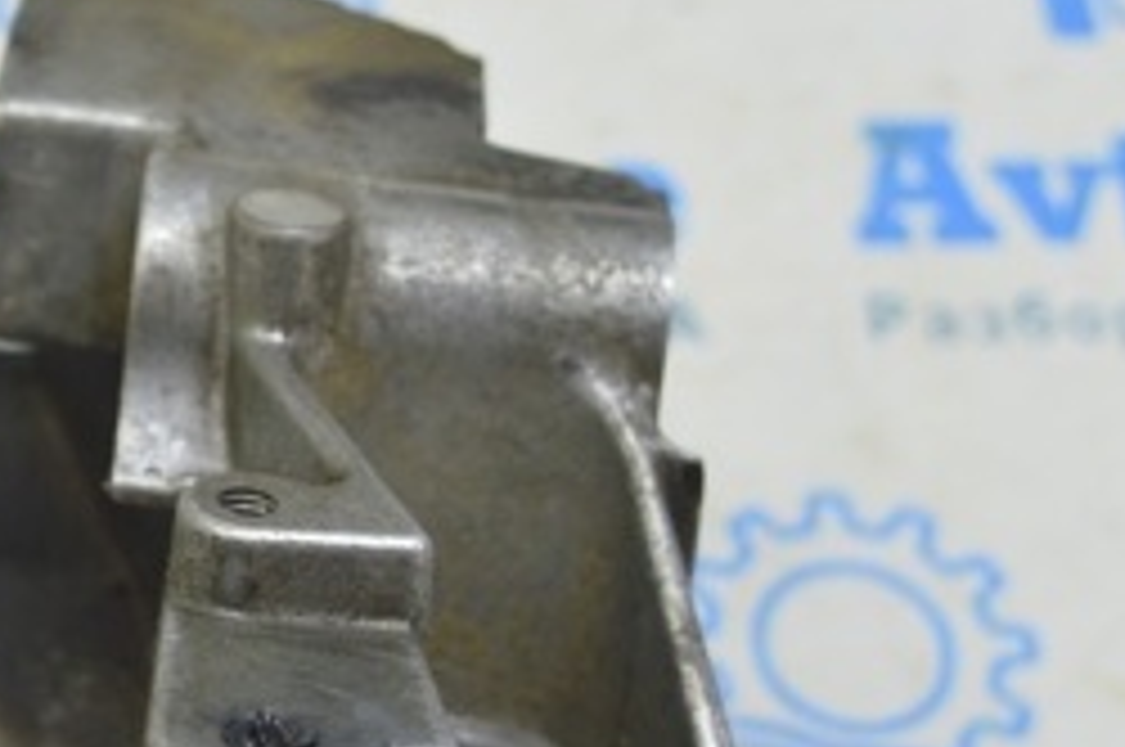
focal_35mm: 123
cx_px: -207
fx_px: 3839
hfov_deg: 16.0
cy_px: 533
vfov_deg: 11.1
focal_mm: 32
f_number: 5.6
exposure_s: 1/20
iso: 400
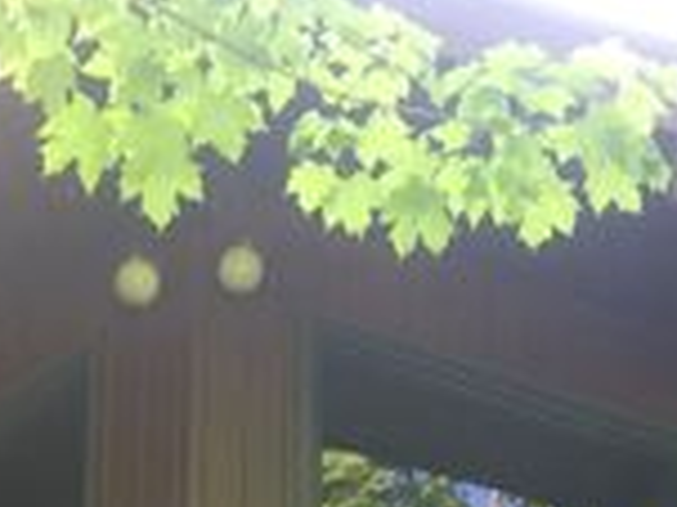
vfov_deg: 11.8
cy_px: 933
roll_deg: -2.5
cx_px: 197
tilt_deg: +18.3
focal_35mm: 115
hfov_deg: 17.1
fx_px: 2247
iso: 32
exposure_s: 1/60
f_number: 2.2
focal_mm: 4.15
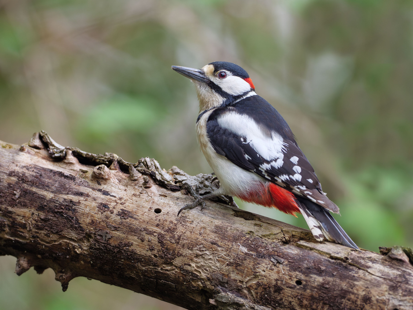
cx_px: 206
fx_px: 7159
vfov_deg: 2.5
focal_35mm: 600
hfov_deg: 3.3
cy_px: 155
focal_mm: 300
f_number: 4
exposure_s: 1/640
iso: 1250
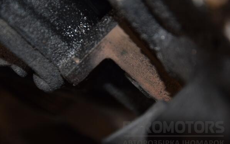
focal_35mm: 151
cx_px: 116
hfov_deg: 13.9
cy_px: 75
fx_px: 947
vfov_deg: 8.7
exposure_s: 1/60
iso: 800
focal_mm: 98
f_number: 5.6
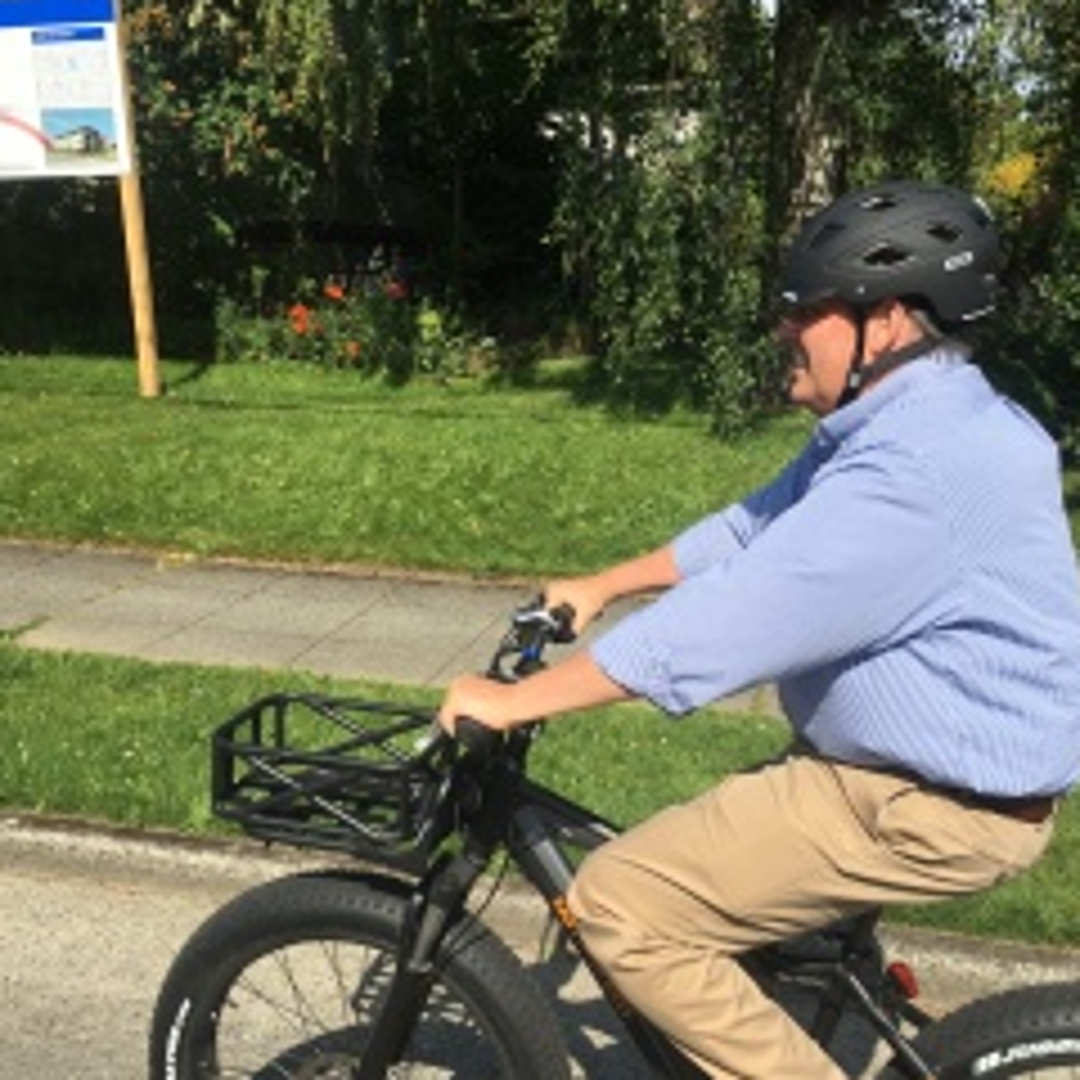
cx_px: 572
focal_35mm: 39
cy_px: 562
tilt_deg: -6.5
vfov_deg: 42.8
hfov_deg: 42.8
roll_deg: +0.1
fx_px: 1377
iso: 25
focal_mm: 4.15
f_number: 2.2
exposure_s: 1/1538
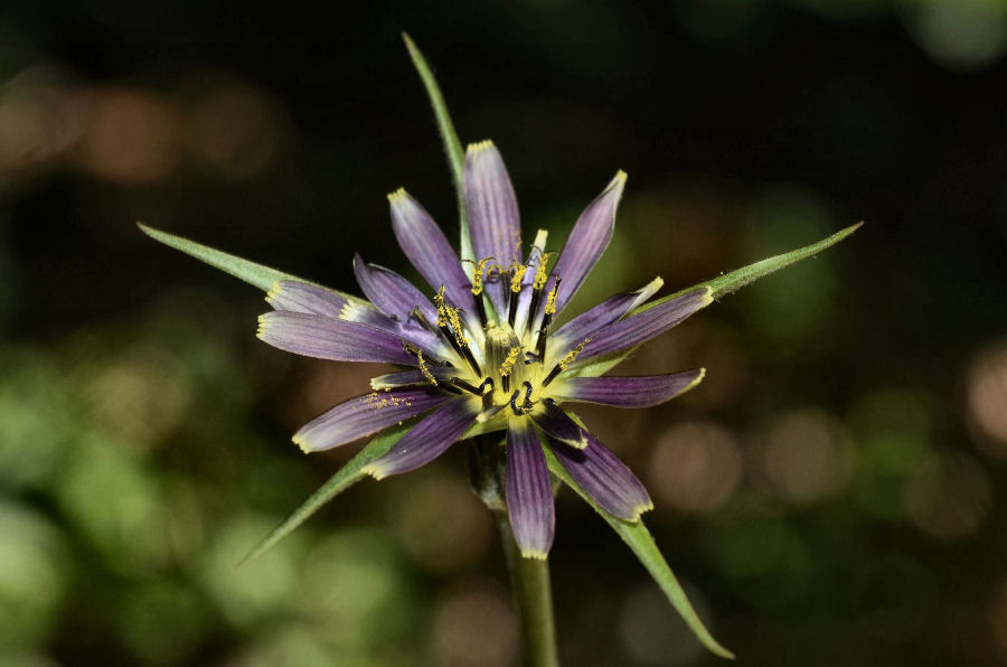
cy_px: 334
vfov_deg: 15.1
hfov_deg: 22.7
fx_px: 2512
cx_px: 504
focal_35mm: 90
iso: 100
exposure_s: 1/100
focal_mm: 60
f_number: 13
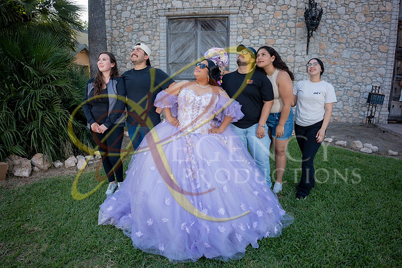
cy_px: 134
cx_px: 201
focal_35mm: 20
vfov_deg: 62.0
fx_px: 223
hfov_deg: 84.0
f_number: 2.8
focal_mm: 20
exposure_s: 1/400
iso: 125
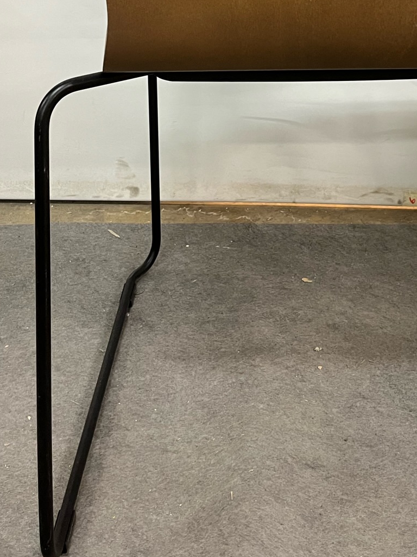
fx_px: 836
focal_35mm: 52
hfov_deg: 27.8
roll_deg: +1.4
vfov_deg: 33.9
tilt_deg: -16.8
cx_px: 292
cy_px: 13
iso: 250
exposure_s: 1/50
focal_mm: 5.1
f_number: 1.6
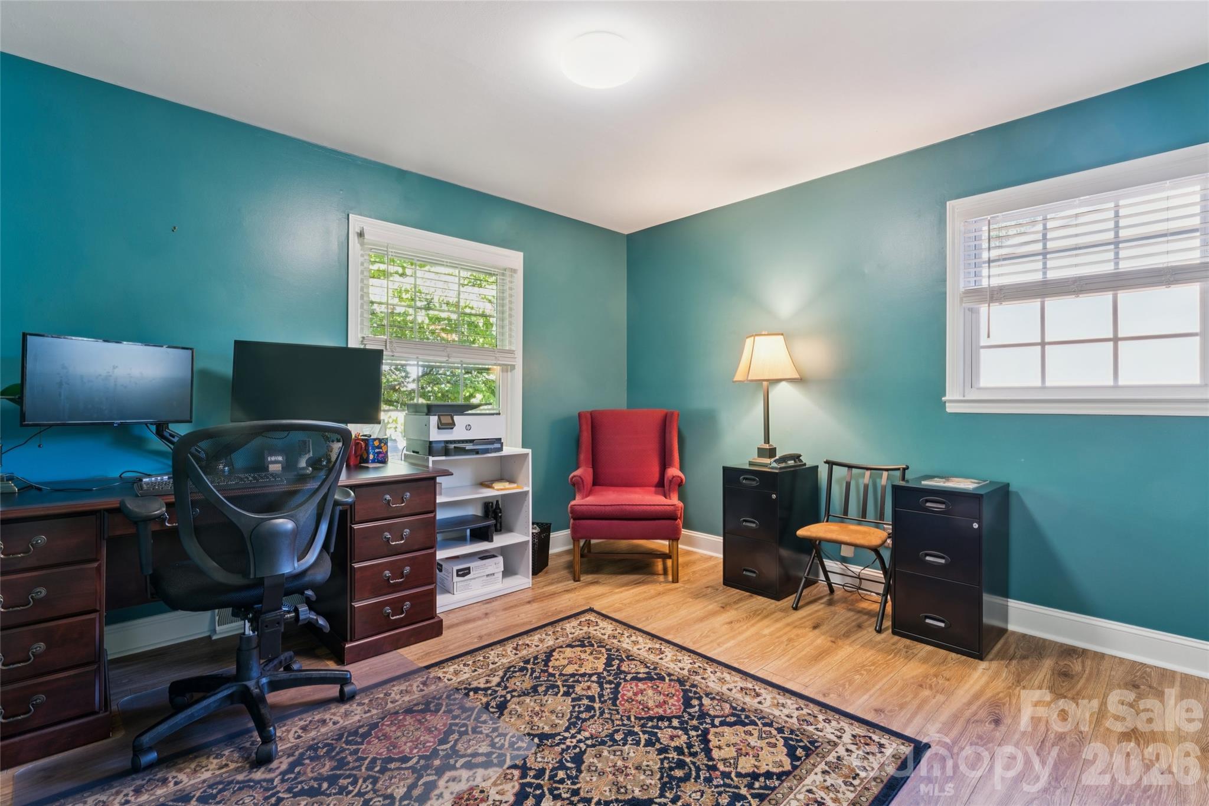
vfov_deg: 72.4
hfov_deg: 95.3
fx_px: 551
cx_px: 604
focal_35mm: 16
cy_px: 403
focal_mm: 16.4
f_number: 13
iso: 200
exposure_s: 1.6
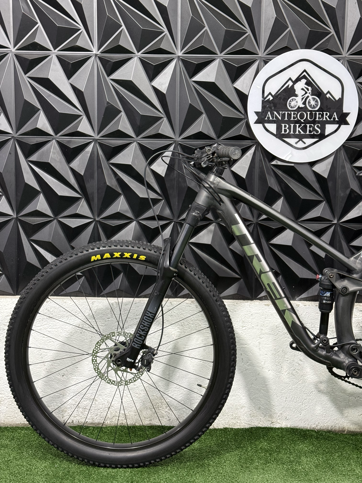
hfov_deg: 30.3
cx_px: 181
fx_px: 669
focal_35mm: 48
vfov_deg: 39.7
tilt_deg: -7.2
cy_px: 242
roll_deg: -1.4
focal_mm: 6.76
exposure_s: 1/60
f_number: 1.78
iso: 250
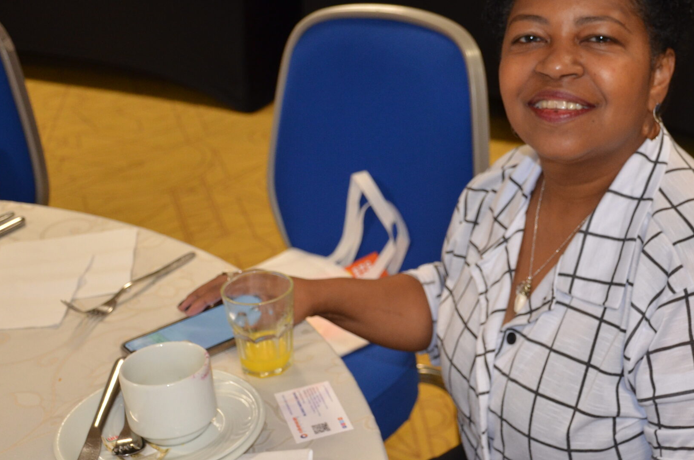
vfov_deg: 21.2
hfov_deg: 31.3
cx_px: 474
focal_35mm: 64
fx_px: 1227
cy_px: 226
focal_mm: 27
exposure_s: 1/60
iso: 800
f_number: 4
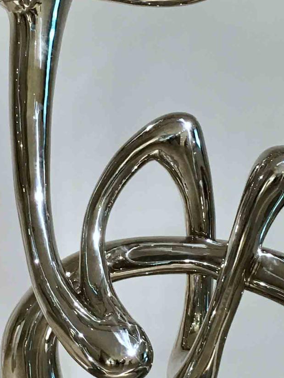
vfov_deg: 20.4
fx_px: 1050
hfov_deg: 15.4
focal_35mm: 96
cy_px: 207
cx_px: 106
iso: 100
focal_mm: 4.15
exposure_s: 1/33
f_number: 2.2
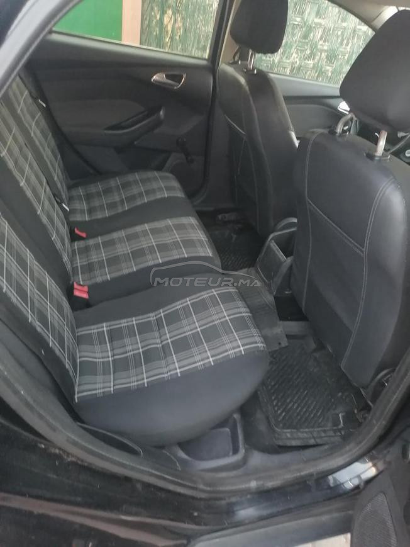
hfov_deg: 53.1
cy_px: 274
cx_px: 205
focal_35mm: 26
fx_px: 410
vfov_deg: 67.3
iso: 500
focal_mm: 5.3
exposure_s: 1/25
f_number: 1.8
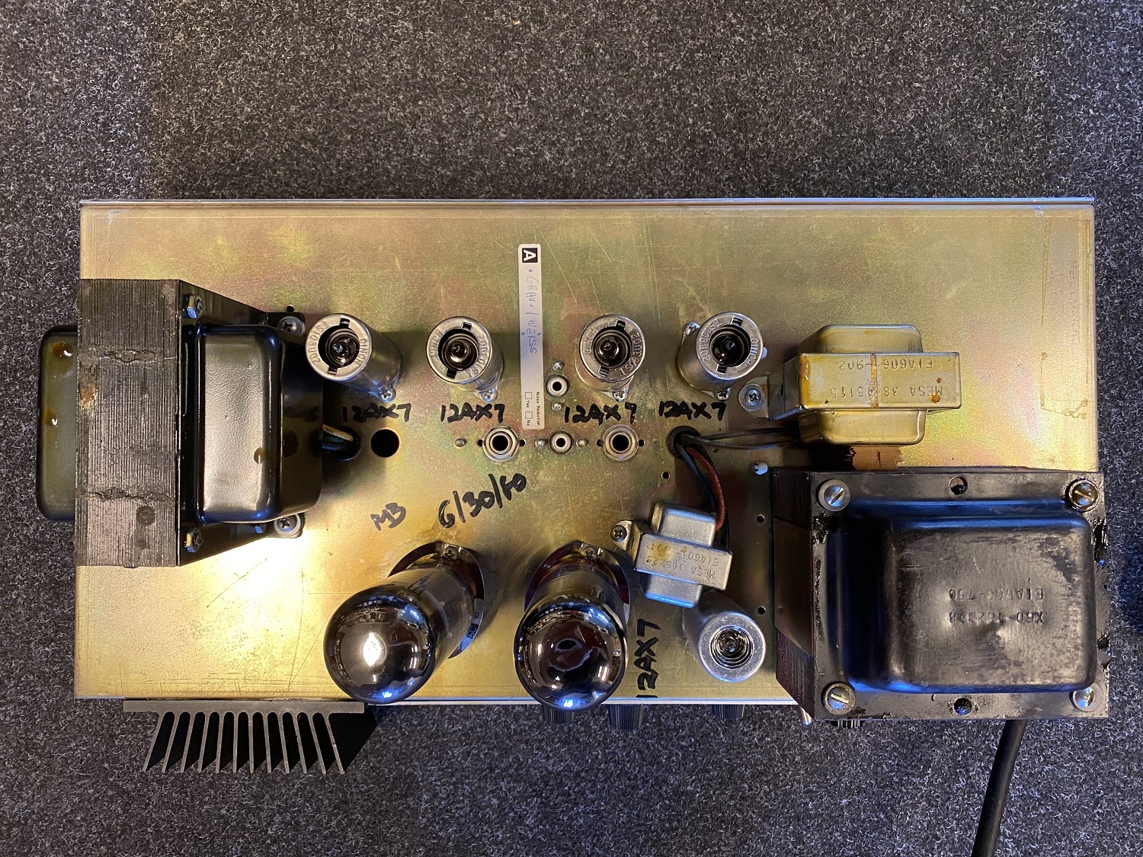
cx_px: 572
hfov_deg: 67.3
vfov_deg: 53.1
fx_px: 859
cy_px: 428
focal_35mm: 26
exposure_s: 1/50
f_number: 1.8
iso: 200
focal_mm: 4.25
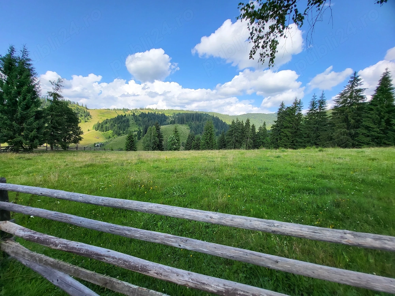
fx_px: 148
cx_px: 198
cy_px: 148
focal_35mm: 13
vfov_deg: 89.9
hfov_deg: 106.2
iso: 32
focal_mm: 1.74
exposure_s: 1/675
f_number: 2.2
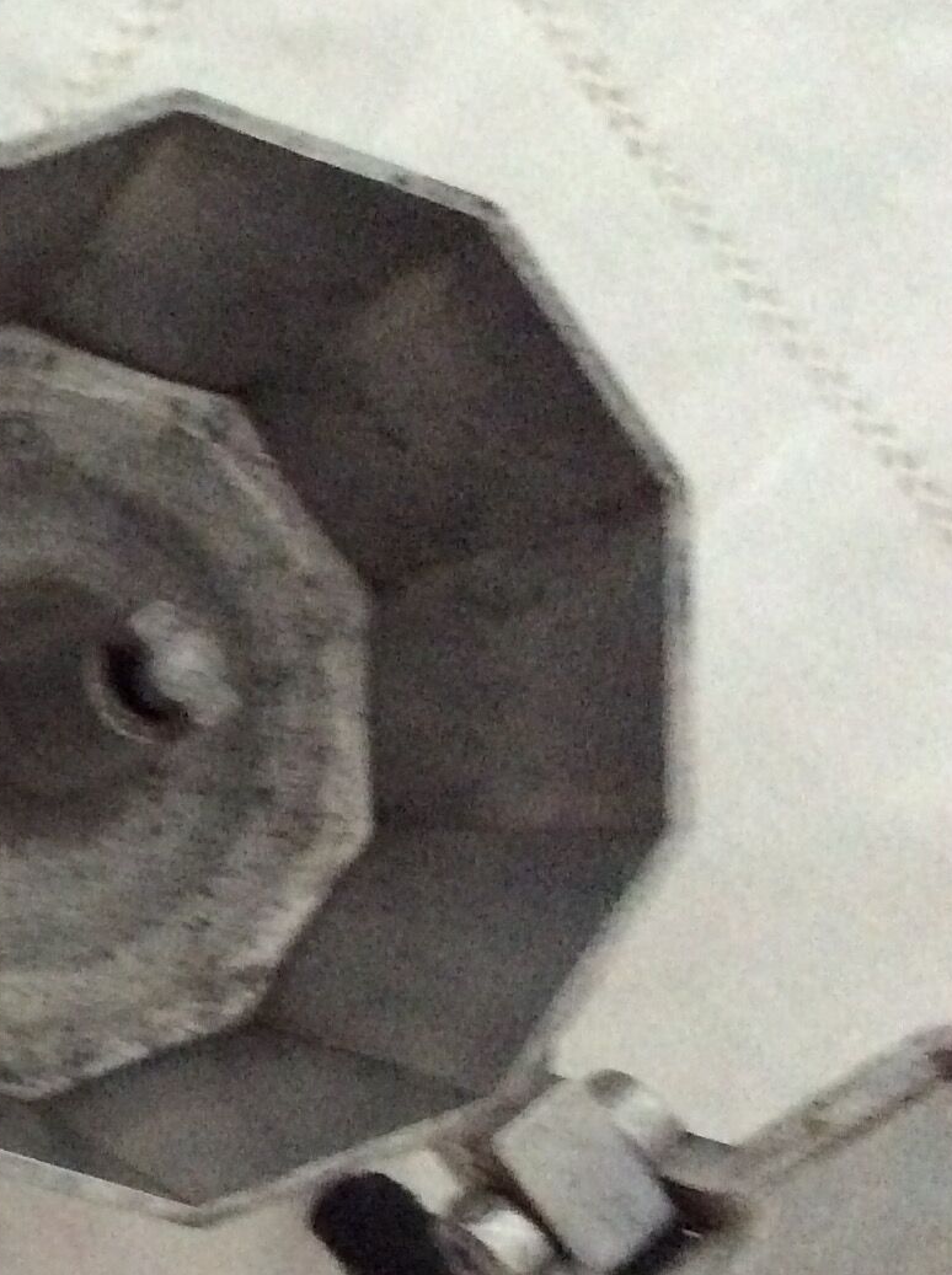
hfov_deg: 17.4
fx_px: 2943
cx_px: -225
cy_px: 1001
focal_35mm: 80
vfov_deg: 24.1
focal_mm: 3.3
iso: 500
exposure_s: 1/17
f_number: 2.4
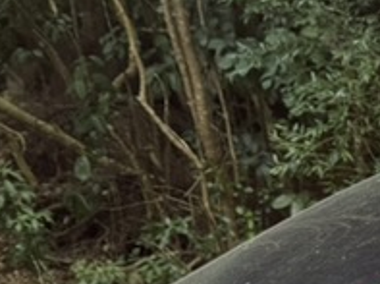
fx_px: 1370
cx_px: 882
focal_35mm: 125
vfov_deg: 10.3
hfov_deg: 12.7
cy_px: 676
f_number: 1.78
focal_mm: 6.76
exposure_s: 1/121
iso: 80
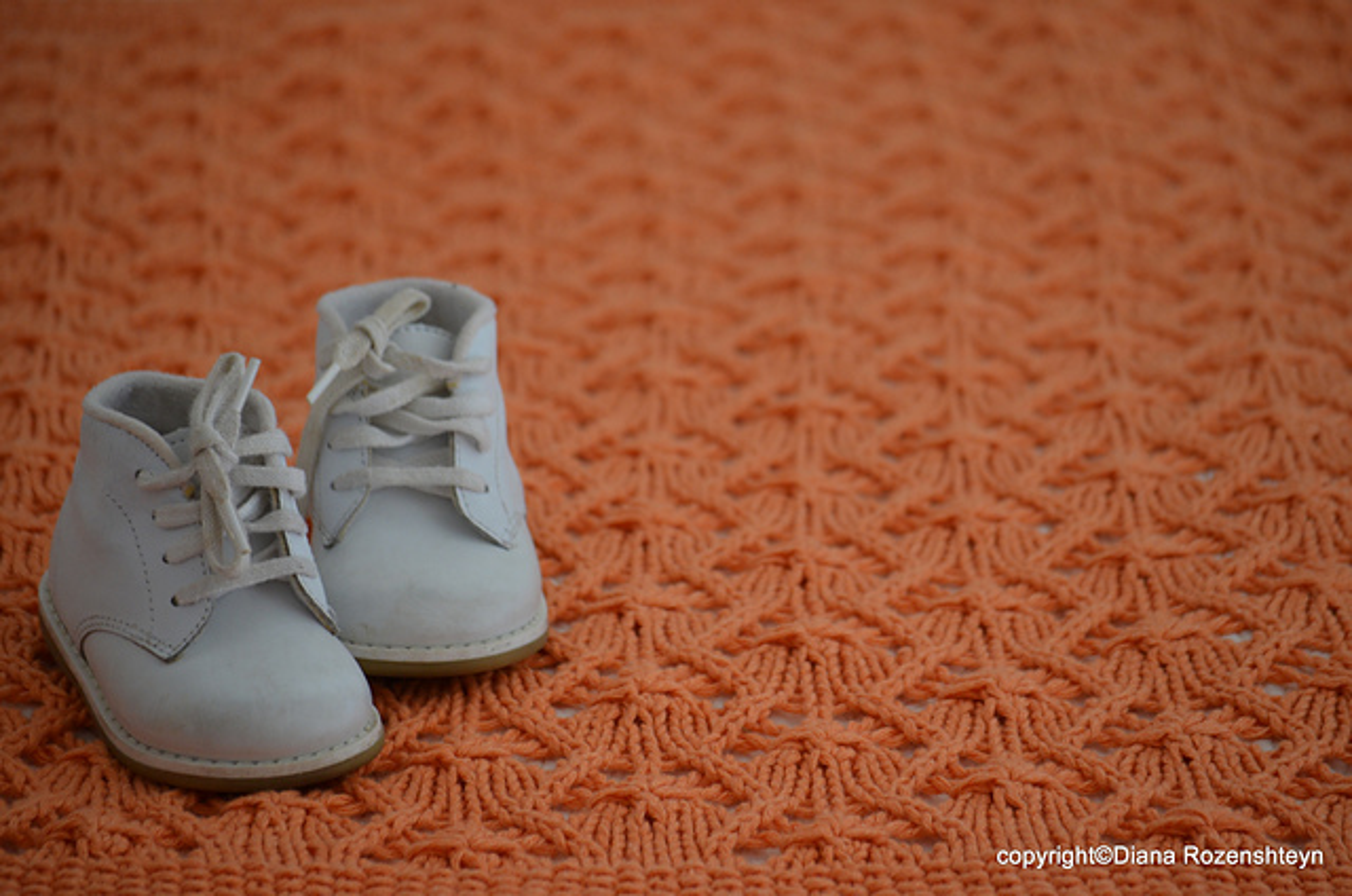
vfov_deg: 6.8
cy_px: 448
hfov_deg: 10.2
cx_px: 676
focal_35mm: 202
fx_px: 7590
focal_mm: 135
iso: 800
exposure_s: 1/160
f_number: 5
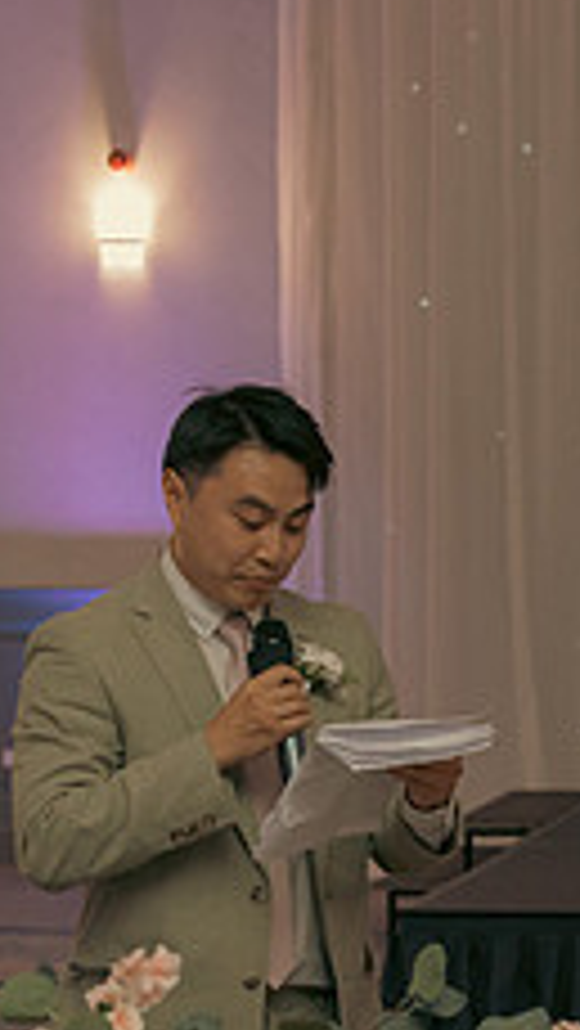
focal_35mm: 146
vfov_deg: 14.7
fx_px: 3987
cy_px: 726
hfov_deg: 8.0
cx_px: 1070
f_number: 3.5
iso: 2500
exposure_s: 1/160
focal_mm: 55
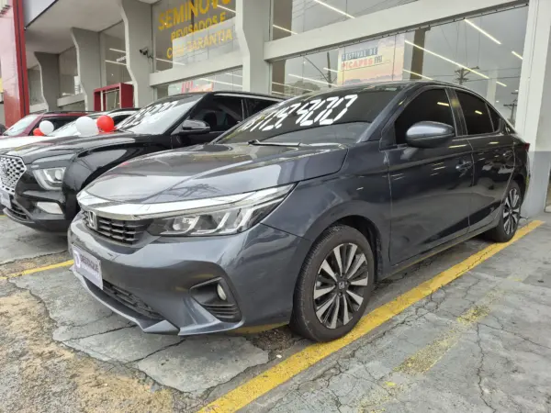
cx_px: 276
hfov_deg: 73.9
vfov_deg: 58.9
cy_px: 206
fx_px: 366
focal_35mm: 23
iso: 25
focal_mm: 5.4
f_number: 1.8
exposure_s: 1/120
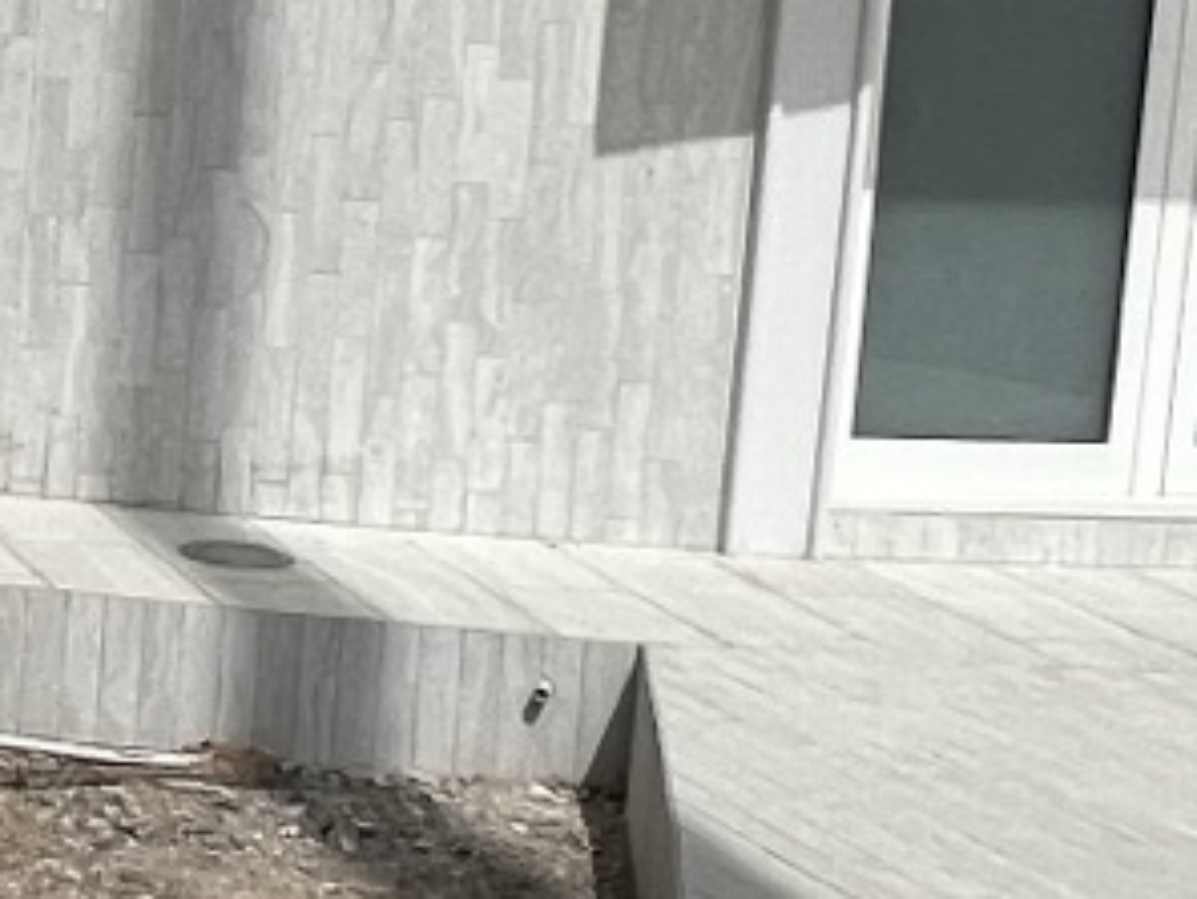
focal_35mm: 84
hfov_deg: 19.6
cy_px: 198
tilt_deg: -6.8
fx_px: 2906
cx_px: -693
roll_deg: -2.2
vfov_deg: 17.5
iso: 40
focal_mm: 1.57
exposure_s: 1/5525
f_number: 1.8
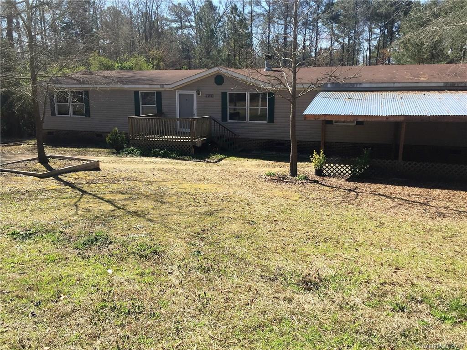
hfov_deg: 61.7
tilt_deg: -12.4
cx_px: 234
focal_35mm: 29
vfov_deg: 48.2
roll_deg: +0.8
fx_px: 391
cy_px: 175
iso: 32
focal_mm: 4.15
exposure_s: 1/1163
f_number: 2.2
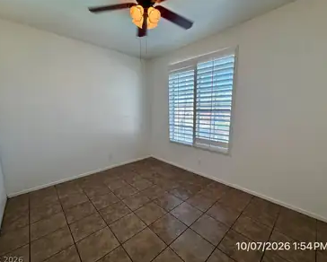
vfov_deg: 84.1
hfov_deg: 96.7
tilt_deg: -8.6
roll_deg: +0.8
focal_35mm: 15
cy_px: 131
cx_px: 164
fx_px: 145
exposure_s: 1/120
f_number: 2.2
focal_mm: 2.22
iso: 100
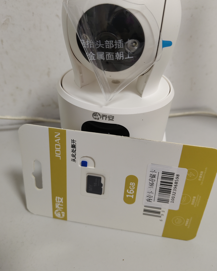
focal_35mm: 28
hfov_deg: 51.5
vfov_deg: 62.1
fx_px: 225
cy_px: 125
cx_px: 107
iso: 416
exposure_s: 1/33.3
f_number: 1.79
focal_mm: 4.84
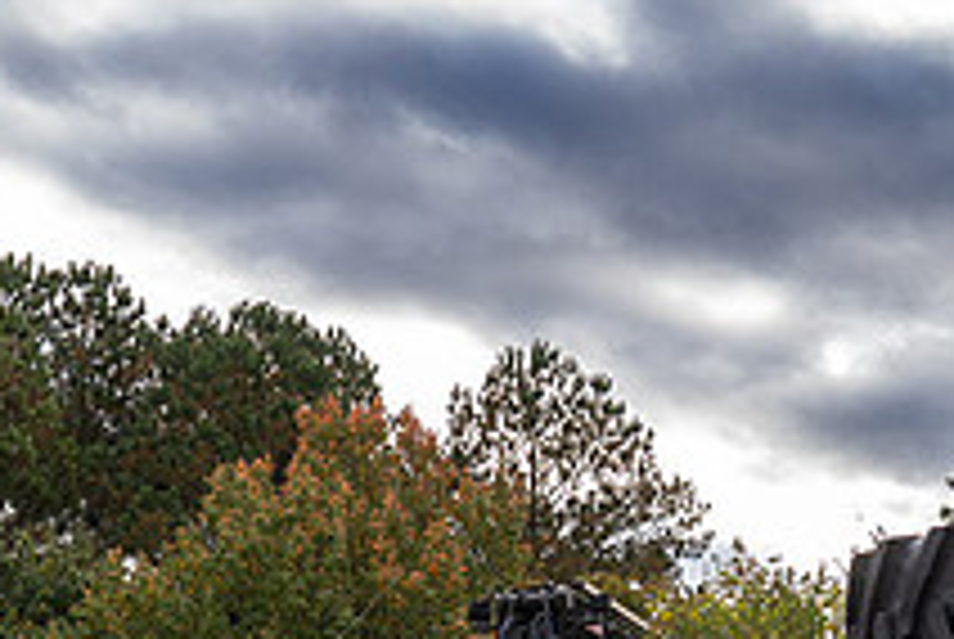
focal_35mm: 82
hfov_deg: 24.3
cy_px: 745
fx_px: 2176
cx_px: 774
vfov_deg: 16.1
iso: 100
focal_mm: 30
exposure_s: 1/125
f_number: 5.6
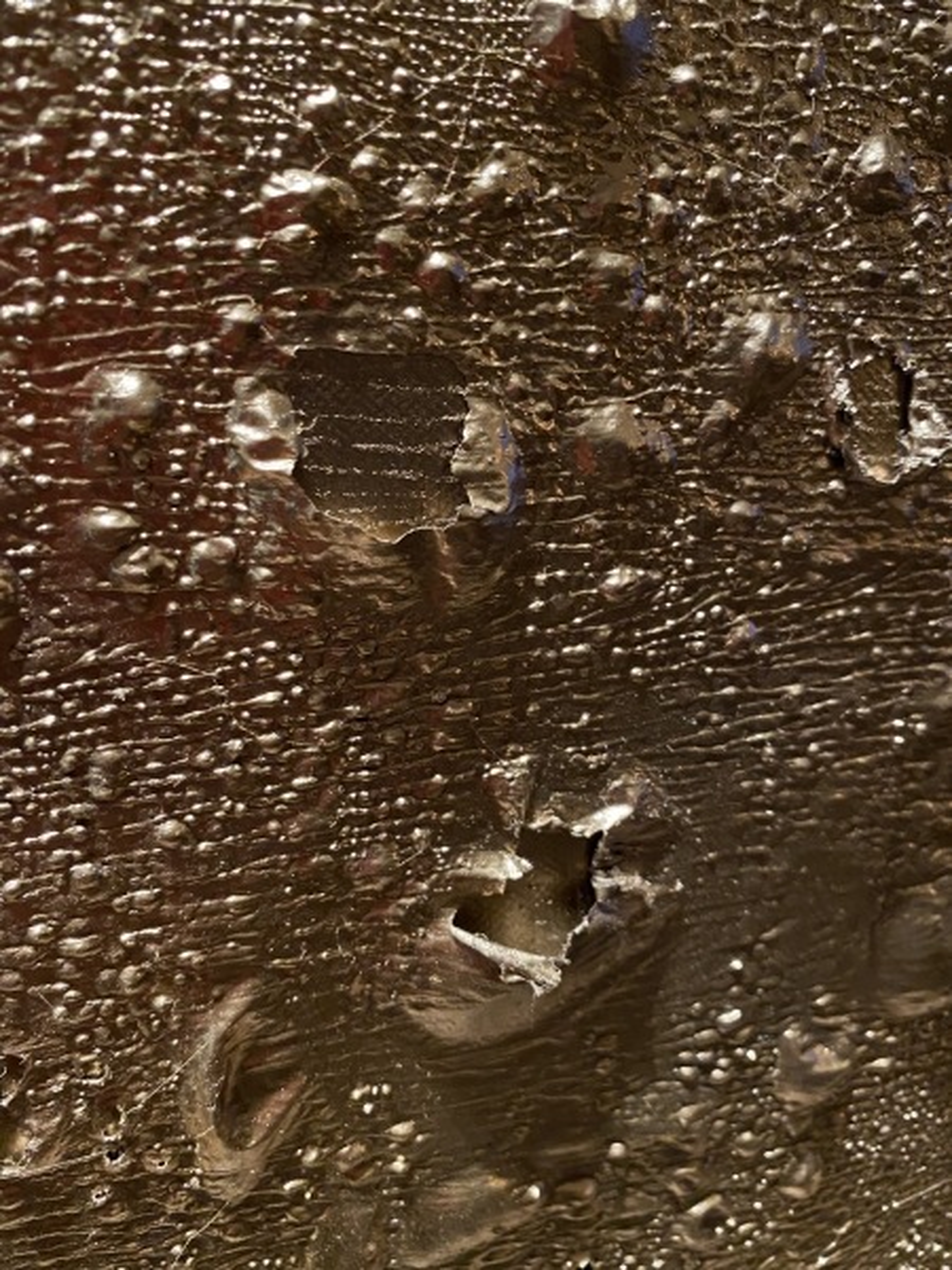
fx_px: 953
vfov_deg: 67.3
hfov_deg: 53.1
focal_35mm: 26
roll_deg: -0.4
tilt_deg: -23.6
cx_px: 476
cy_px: 635
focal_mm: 4.25
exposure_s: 1/25
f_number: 1.8
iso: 640
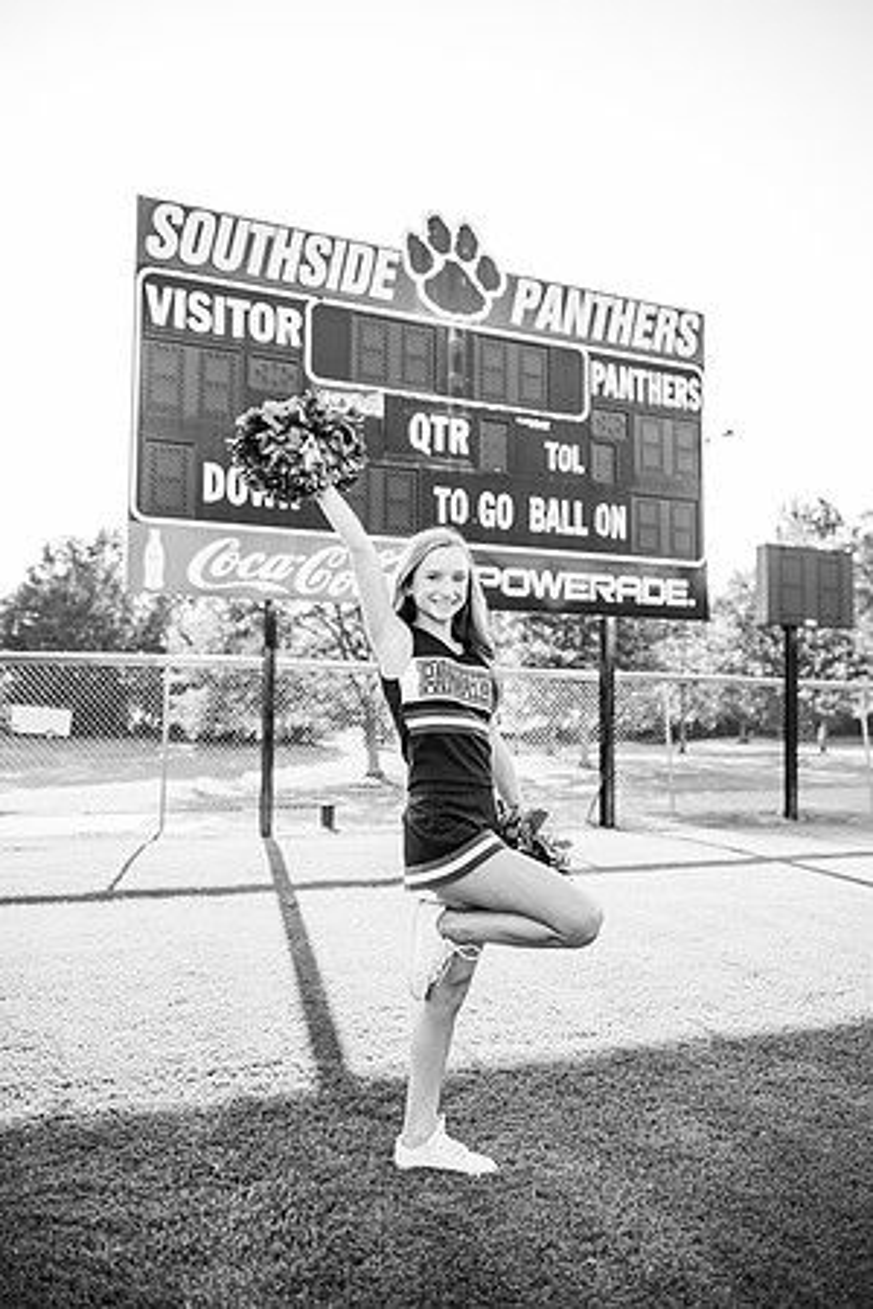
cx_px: 436
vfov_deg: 73.7
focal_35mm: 24
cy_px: 654
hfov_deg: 53.1
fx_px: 873
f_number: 2.8
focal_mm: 24
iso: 200
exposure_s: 1/800
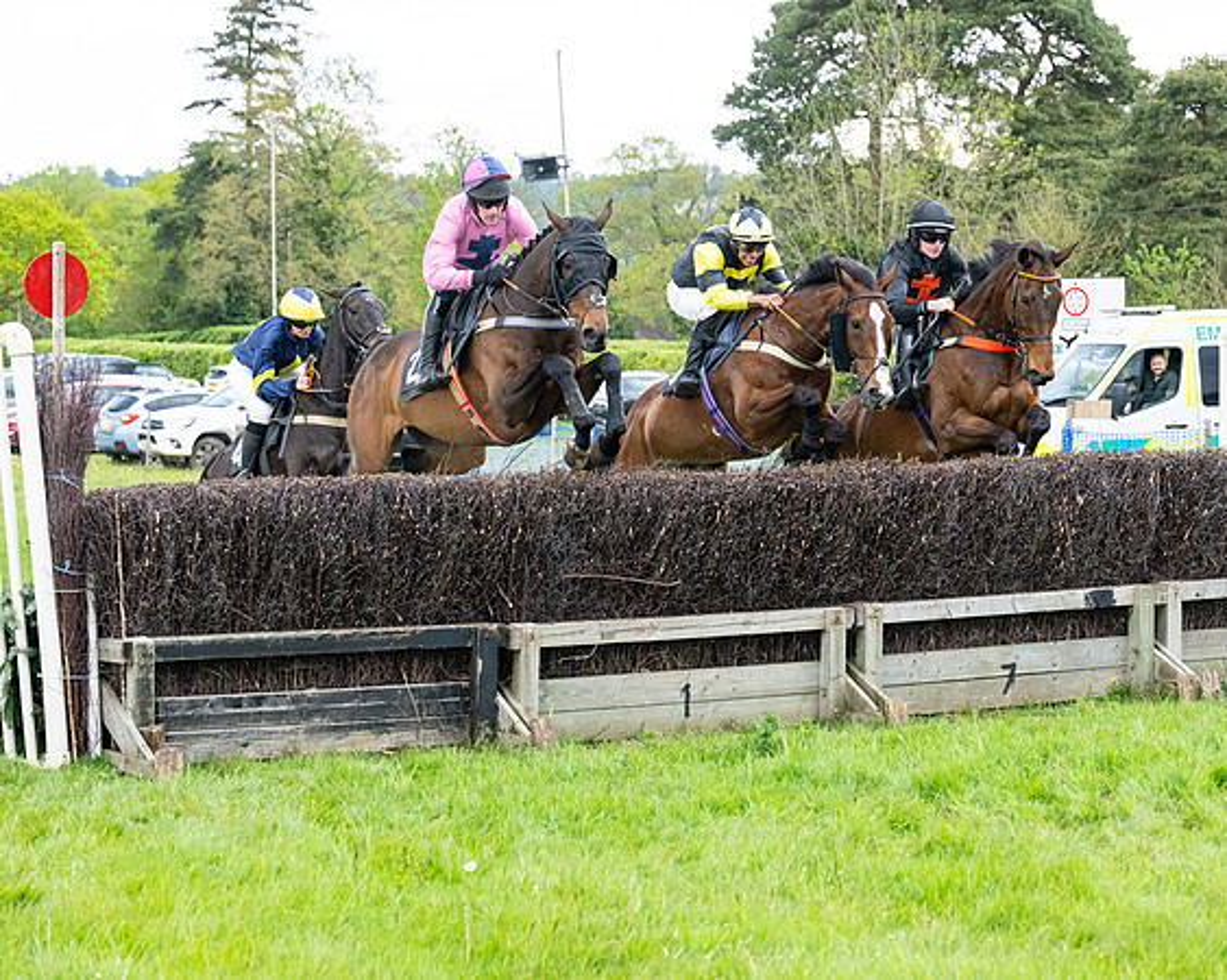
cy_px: 506
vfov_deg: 15.5
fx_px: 3602
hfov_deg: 19.3
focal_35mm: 99
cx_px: 639
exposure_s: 1/2000
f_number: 4
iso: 1000
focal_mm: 70
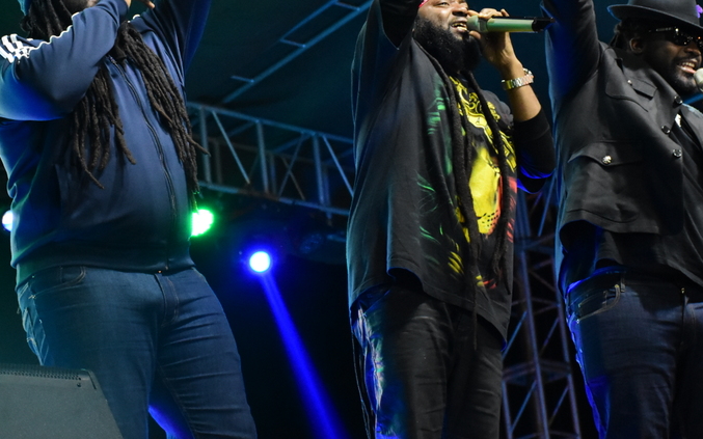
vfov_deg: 11.6
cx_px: 399
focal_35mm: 113
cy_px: 127
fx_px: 2165
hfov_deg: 18.4
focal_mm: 50
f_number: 4.8
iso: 4000
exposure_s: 1/100
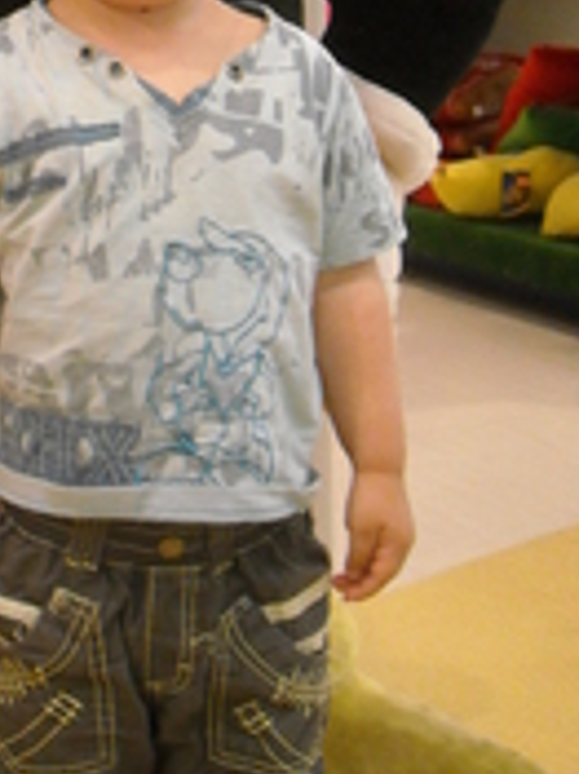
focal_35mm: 90
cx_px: -44
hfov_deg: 16.0
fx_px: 2010
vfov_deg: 21.0
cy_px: -13
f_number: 2.8
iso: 366
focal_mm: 5.7
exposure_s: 1/60
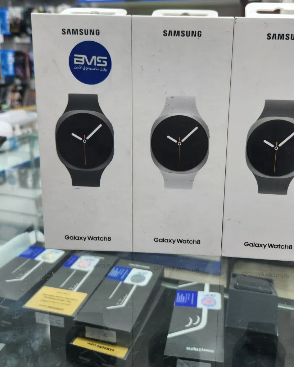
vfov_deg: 57.9
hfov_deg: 48.1
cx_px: 180
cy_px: 133
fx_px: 326
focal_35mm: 30
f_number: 1.8
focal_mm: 5.4
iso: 80
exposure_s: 1/180
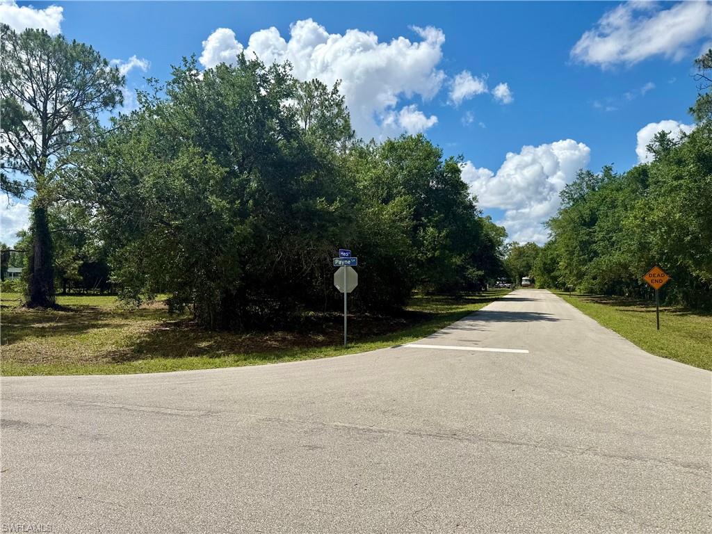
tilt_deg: +3.0
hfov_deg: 71.6
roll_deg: -0.8
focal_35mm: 24
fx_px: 494
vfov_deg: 56.8
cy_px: 267
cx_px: 356
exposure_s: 1/7353
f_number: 1.78
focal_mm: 6.76
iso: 80
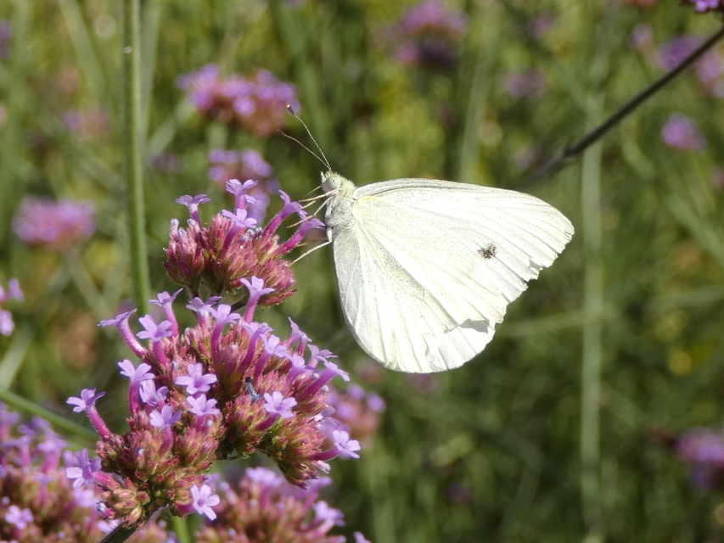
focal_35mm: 85
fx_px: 1778
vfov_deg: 17.4
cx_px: 362
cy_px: 272
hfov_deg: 23.0
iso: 80
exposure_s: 1/160
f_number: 4.6
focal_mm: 15.2
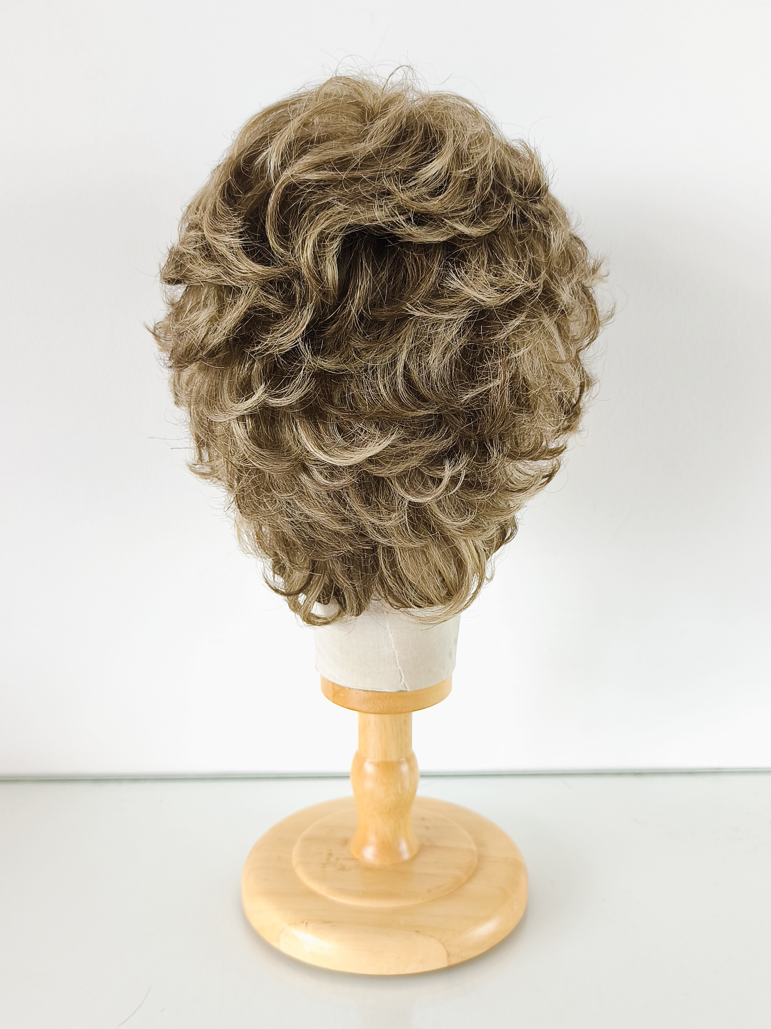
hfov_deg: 44.2
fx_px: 950
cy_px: 514
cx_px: 386
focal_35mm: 32
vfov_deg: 56.8
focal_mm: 6.14
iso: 50
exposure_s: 1/80
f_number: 1.65
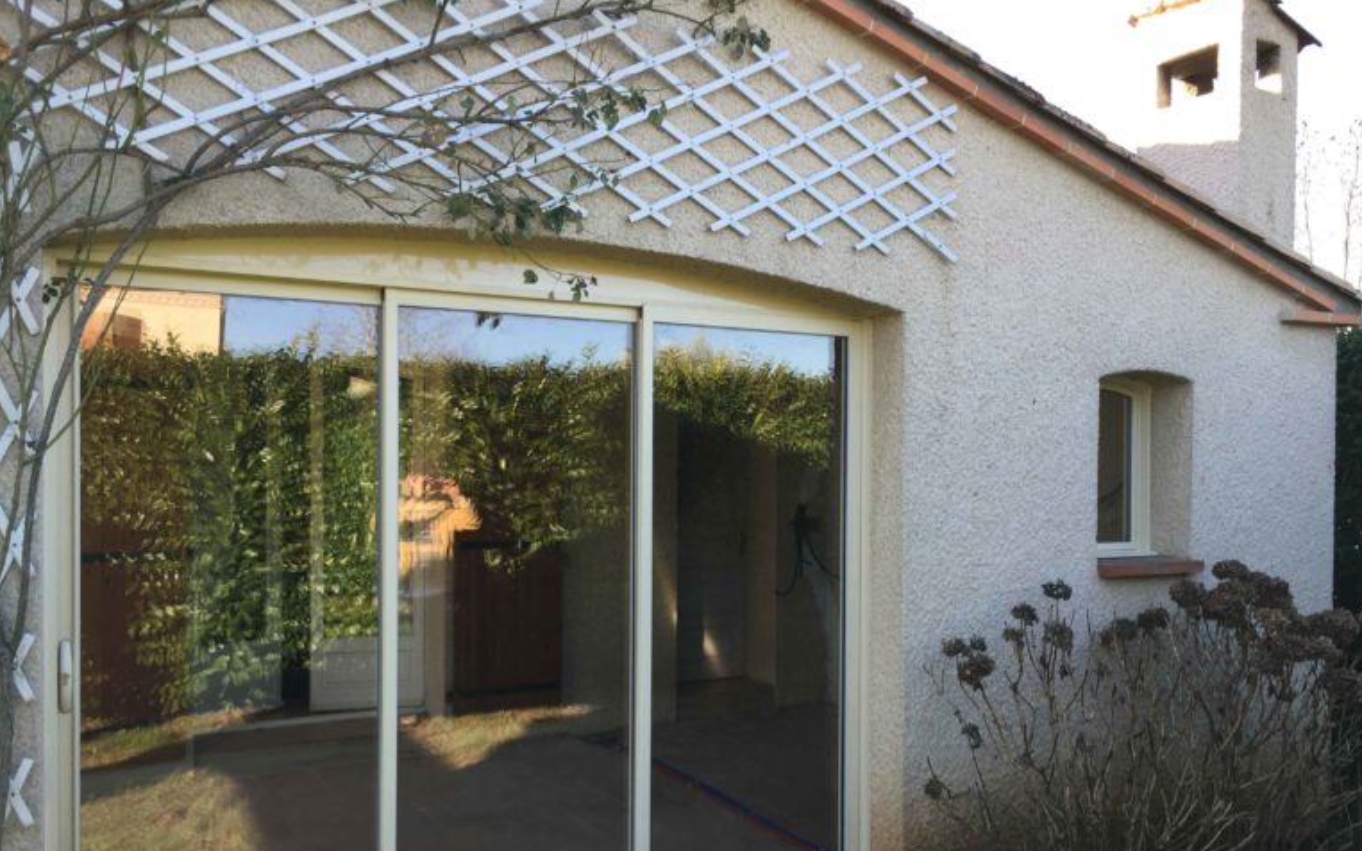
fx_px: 1151
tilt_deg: -1.4
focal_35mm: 31
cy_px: 501
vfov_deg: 40.4
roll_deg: -0.6
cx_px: 683
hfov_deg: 61.2
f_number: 2.2
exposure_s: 1/189
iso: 32
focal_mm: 4.15
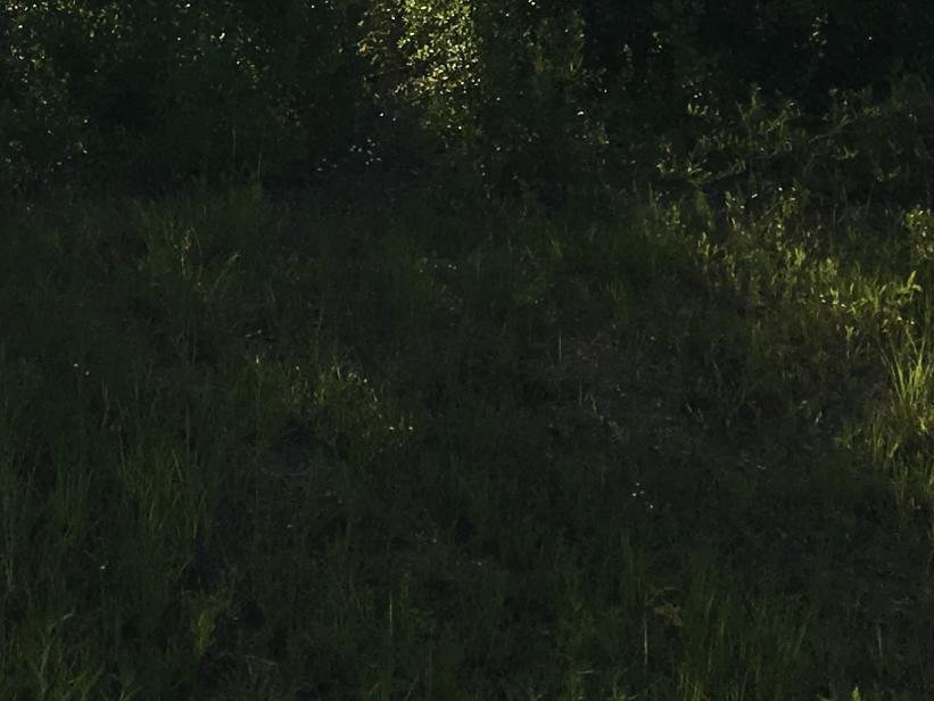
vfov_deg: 13.0
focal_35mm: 106
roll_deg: -2.4
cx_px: -287
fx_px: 2860
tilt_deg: +2.1
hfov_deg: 17.4
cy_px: -451
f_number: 2.2
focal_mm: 4.15
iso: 25
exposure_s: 1/2653
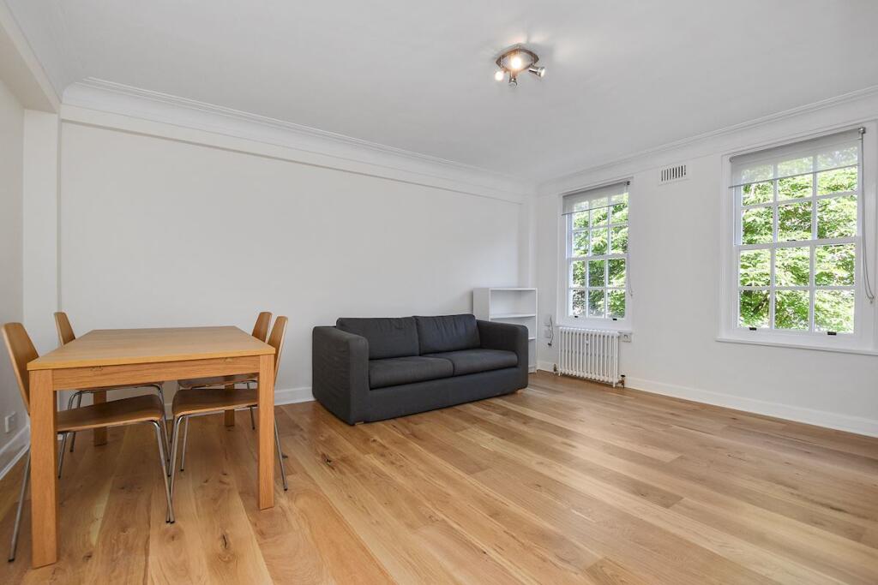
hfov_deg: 100.4
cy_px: 292
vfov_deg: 77.3
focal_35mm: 15
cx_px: 439
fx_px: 366
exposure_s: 1/50
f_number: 6.3
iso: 250
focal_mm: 10
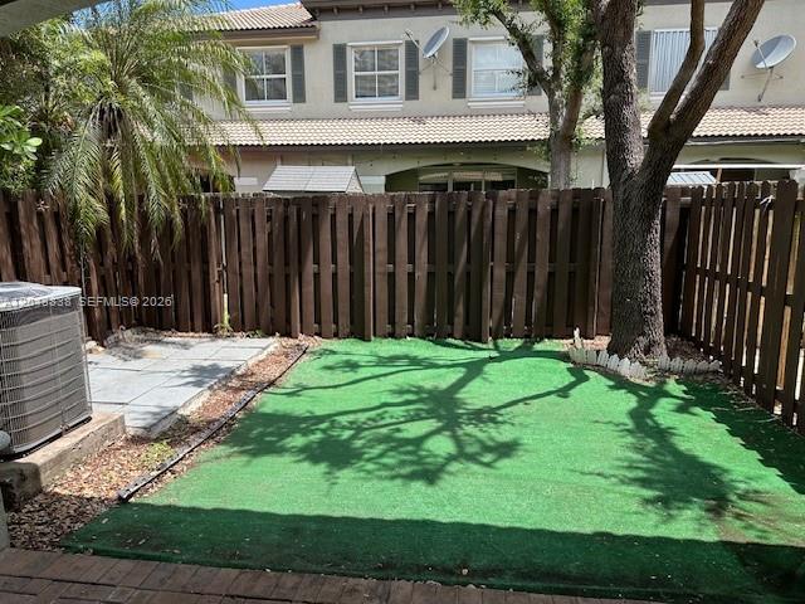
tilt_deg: -10.9
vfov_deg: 56.8
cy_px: 302
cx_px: 402
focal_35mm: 24
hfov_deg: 71.6
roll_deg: -0.1
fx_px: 558
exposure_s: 1/1664
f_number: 1.78
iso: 80
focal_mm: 6.86
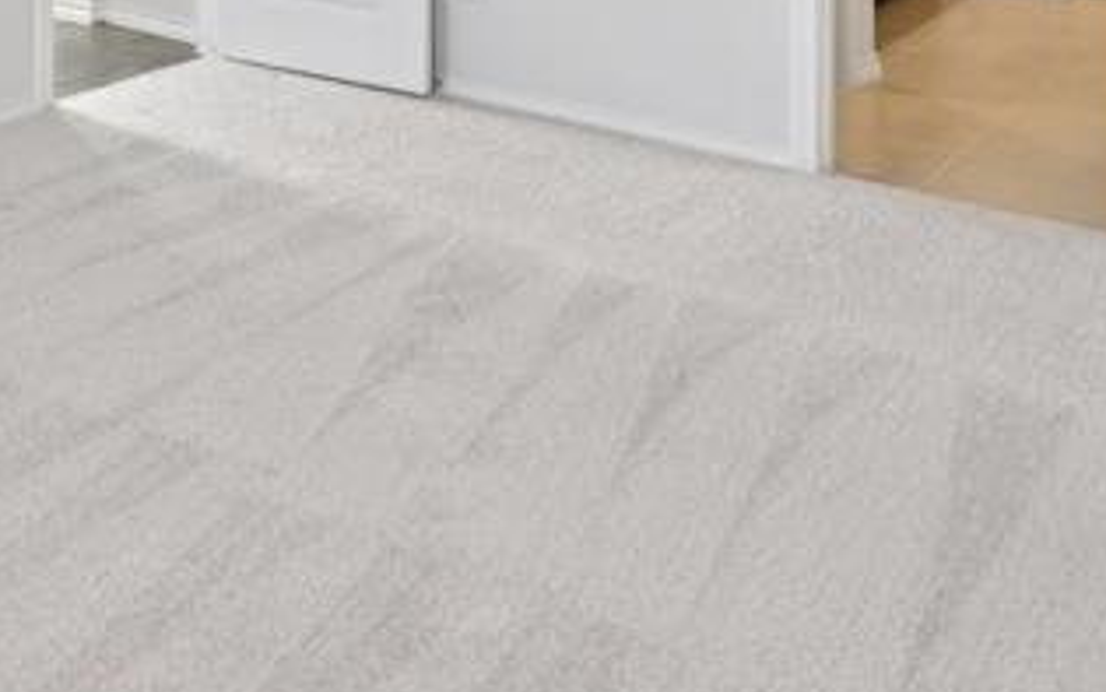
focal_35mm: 53
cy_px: -362
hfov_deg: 36.6
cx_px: 190
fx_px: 1598
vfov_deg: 20.6
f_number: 8
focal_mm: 16
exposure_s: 1/50
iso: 400
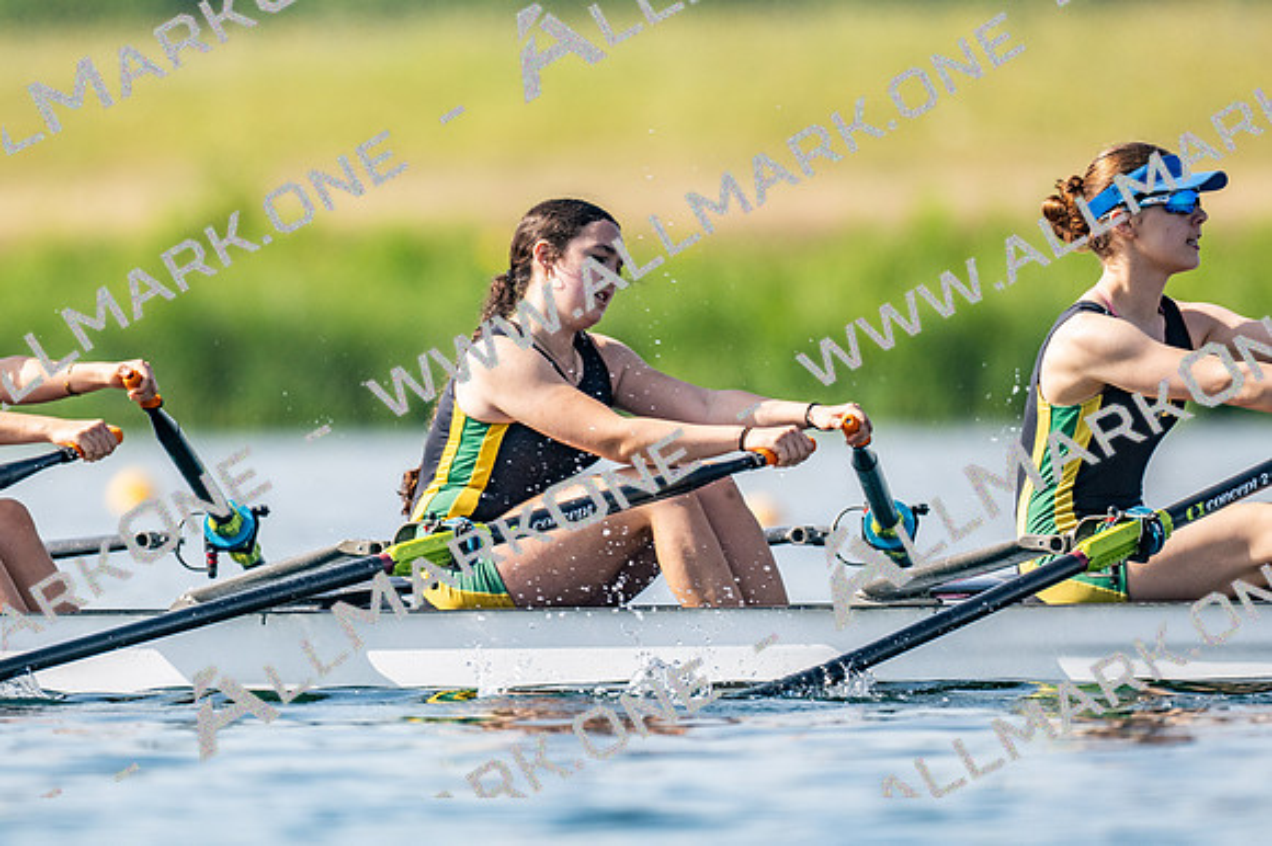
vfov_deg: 1.5
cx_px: 636
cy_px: 423
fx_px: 31781
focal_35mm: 900
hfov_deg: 2.3
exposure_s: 1/2500
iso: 200
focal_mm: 600
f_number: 4
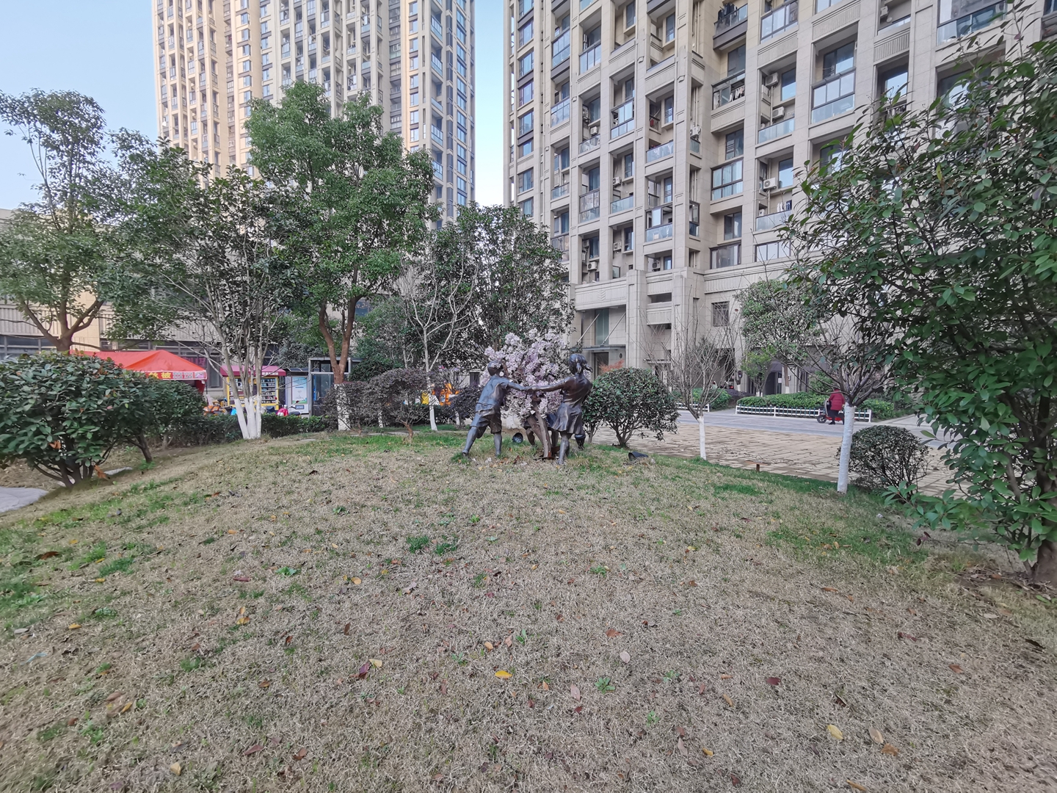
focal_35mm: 17
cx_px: 528
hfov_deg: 91.0
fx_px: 519
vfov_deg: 74.7
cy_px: 396
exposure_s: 1/99.9
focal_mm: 2.26
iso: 50
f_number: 2.2
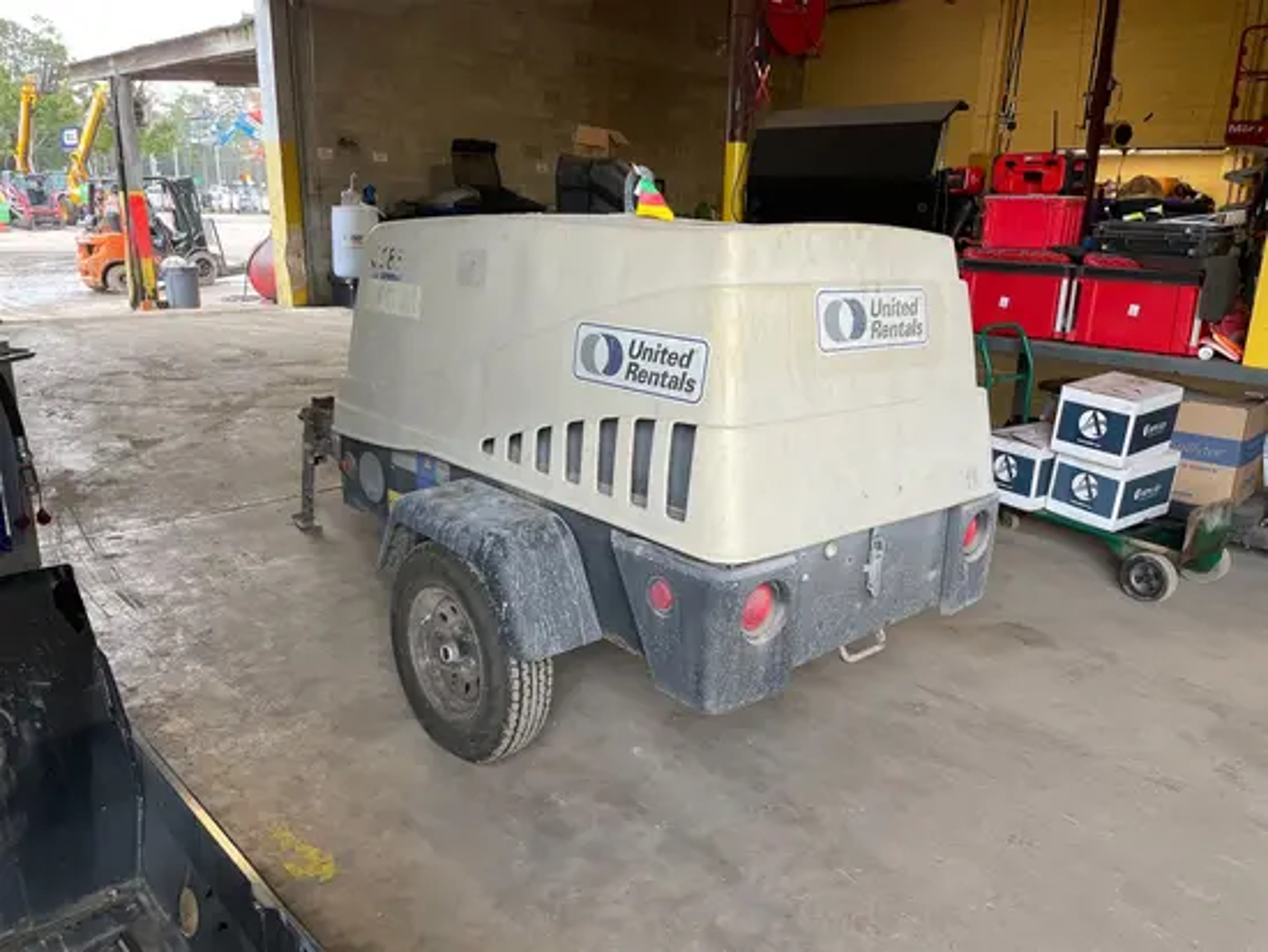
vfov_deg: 53.1
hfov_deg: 67.3
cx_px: 634
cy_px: 476
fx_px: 953
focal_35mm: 26
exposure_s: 1/121
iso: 64
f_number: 1.6
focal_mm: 4.2
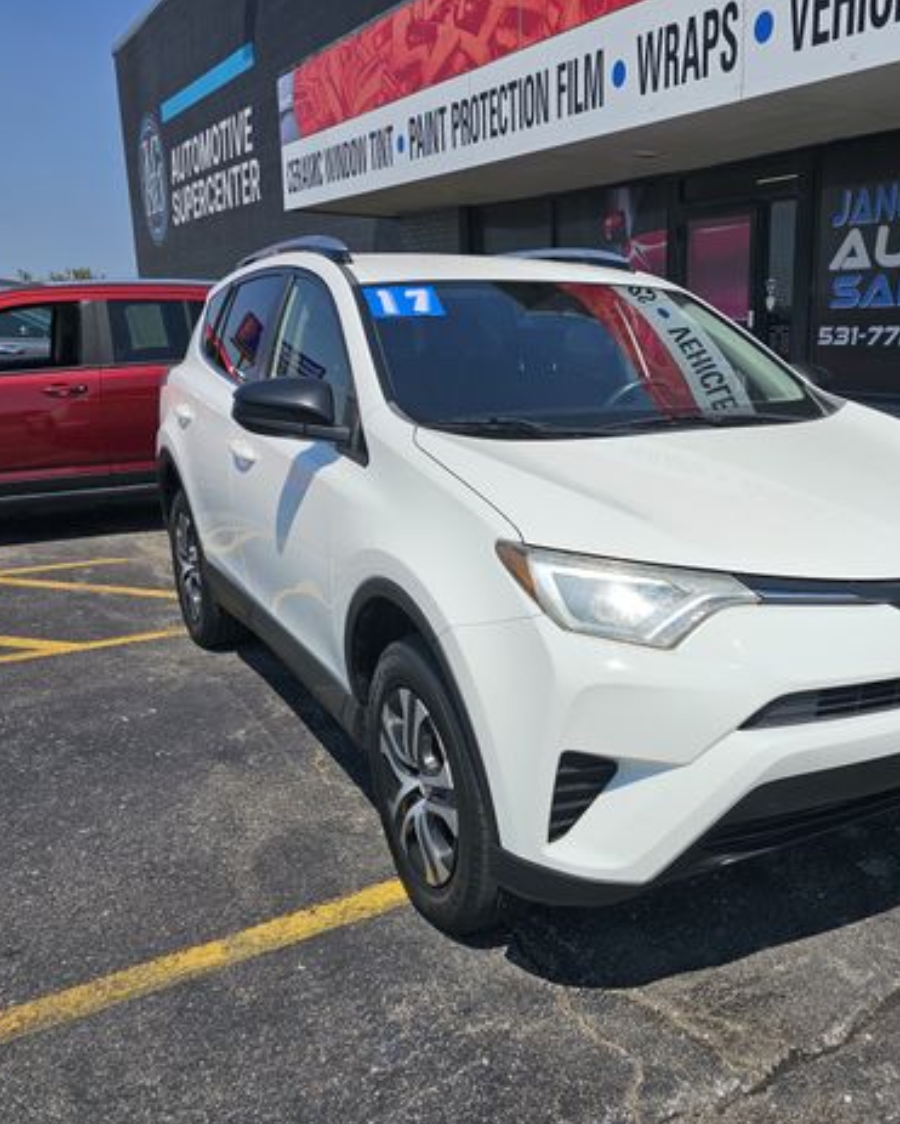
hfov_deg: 45.0
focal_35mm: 31
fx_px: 1031
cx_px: 711
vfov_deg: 57.1
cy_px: 578
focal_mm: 6.3
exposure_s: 1/1681
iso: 10
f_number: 1.7
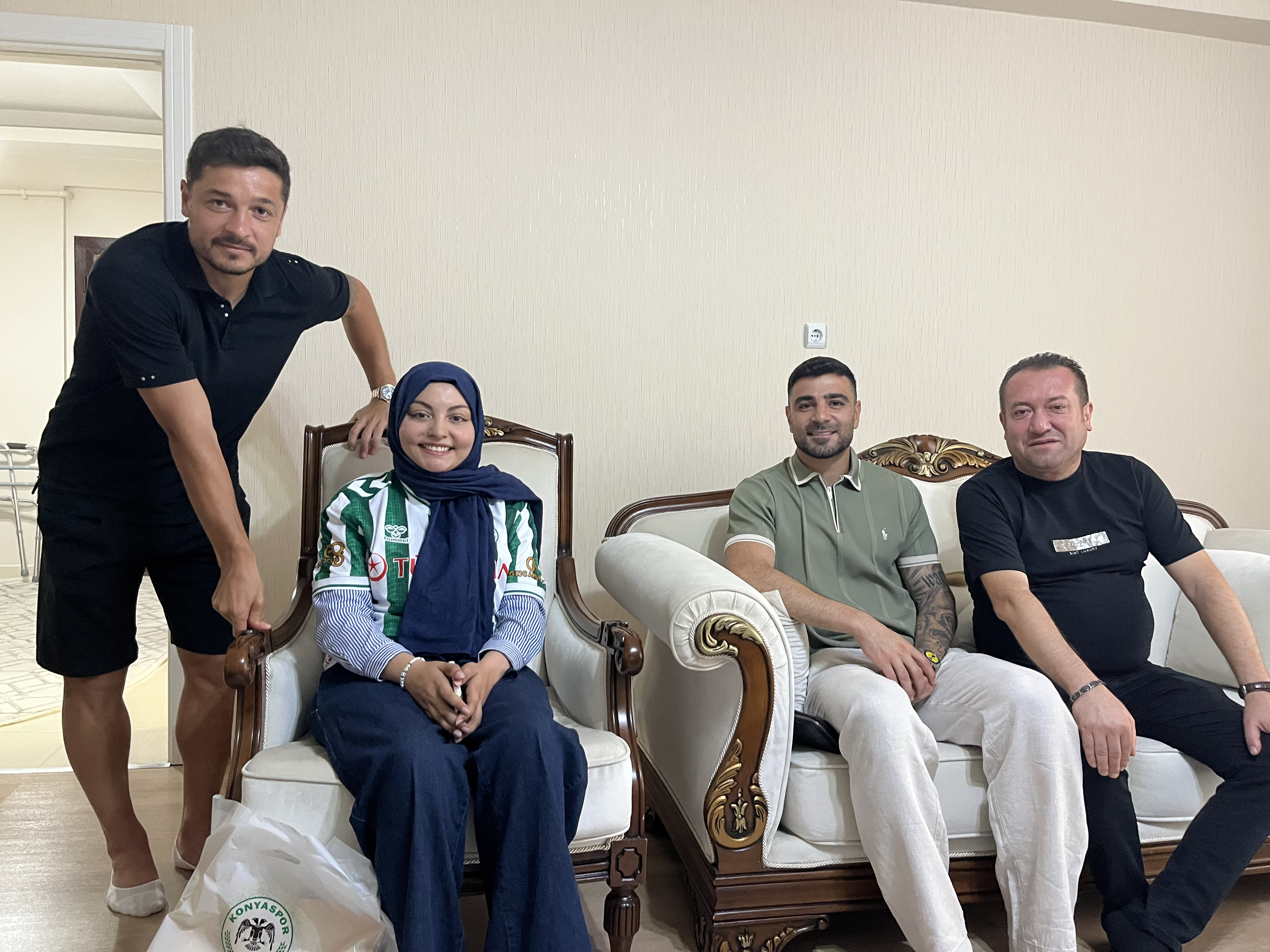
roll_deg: -0.5
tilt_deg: -2.9
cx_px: 635
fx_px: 954
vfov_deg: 53.1
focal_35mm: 26
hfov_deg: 67.3
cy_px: 476
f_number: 1.6
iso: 500
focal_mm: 5.1
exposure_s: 1/50
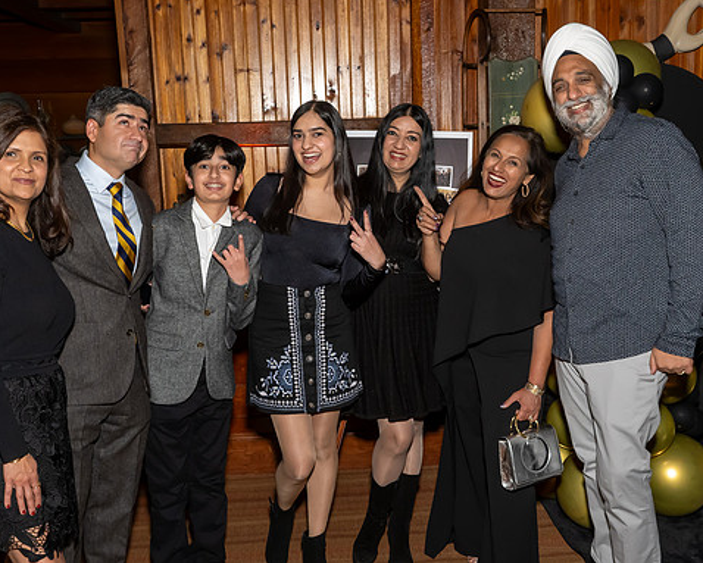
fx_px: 854
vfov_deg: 36.4
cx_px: 366
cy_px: 327
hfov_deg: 44.8
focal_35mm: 41
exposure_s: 1/250
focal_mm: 19
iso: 1000
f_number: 8
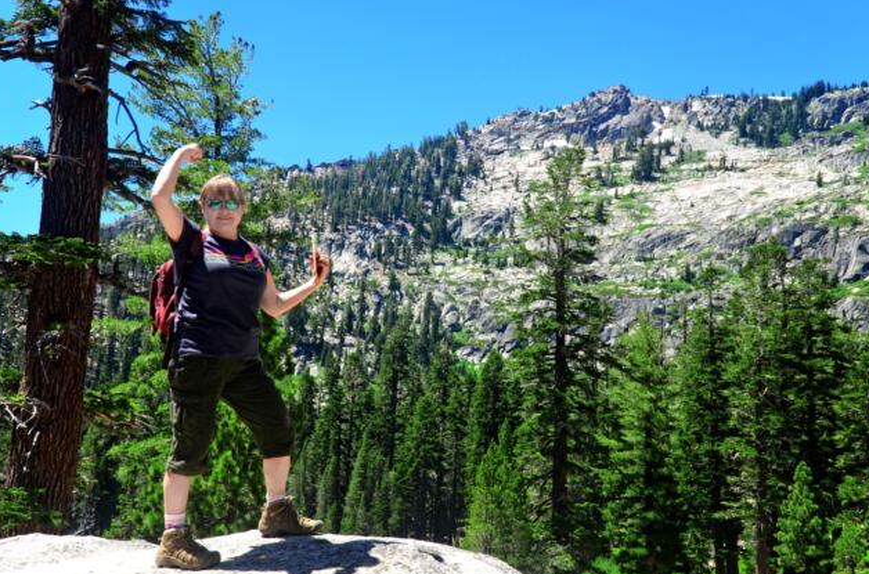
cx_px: 430
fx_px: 1252
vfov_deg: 25.8
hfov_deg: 38.3
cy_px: 290
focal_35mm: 52
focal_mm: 34
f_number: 16
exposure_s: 1/80
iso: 200
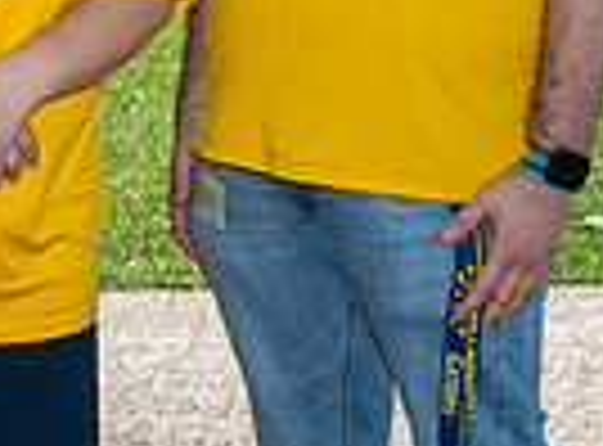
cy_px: -228
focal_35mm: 190
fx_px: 3292
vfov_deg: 7.6
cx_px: -379
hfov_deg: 10.0
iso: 100
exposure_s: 1/200
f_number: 4
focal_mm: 34
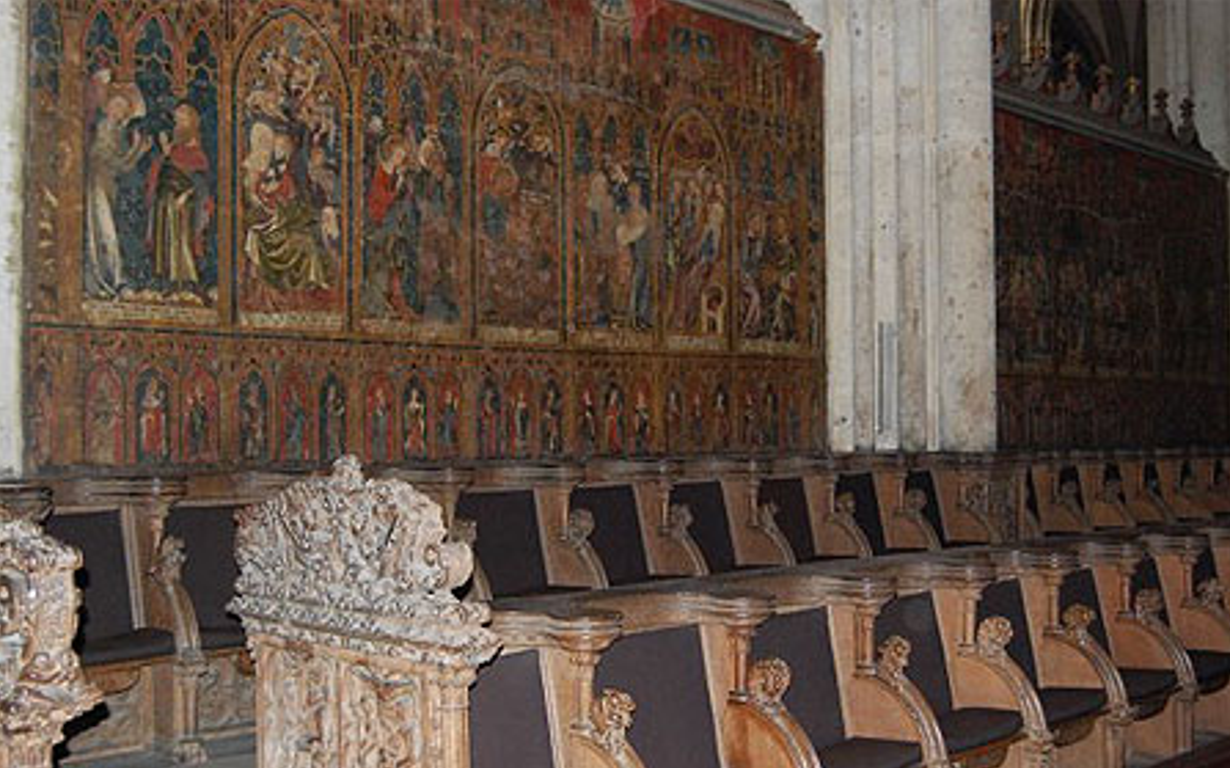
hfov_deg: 49.3
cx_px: 616
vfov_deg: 32.0
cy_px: 410
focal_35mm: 40
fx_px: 1340
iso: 1600
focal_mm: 26
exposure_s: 1/60
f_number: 5
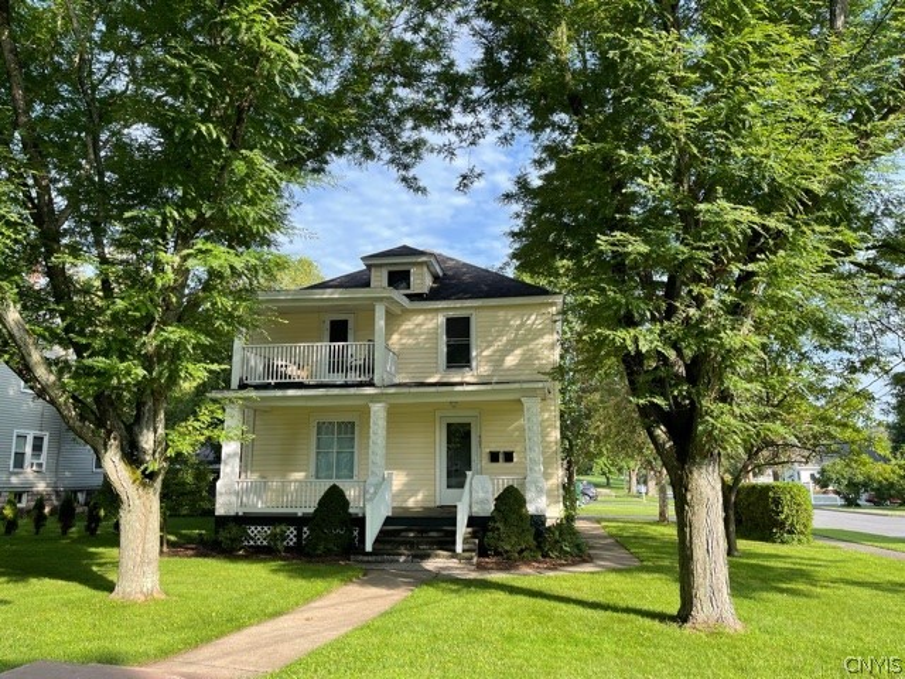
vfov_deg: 53.1
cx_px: 452
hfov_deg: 67.3
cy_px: 340
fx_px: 680
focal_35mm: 26
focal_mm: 5.1
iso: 32
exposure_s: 1/791
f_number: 1.6
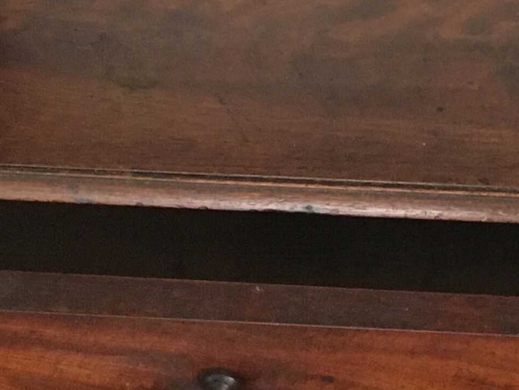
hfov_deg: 15.2
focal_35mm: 122
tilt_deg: -50.5
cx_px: 722
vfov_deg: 12.1
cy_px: 261
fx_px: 1830
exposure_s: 1/25
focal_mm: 4.15
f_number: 2.2
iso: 200
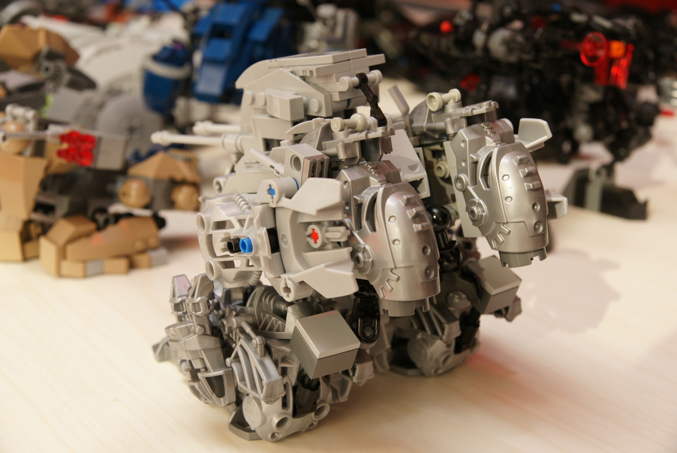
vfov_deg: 22.7
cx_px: 338
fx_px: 1130
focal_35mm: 60
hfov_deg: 33.4
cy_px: 226
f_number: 7.1
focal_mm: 40
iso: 400
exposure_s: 1/100
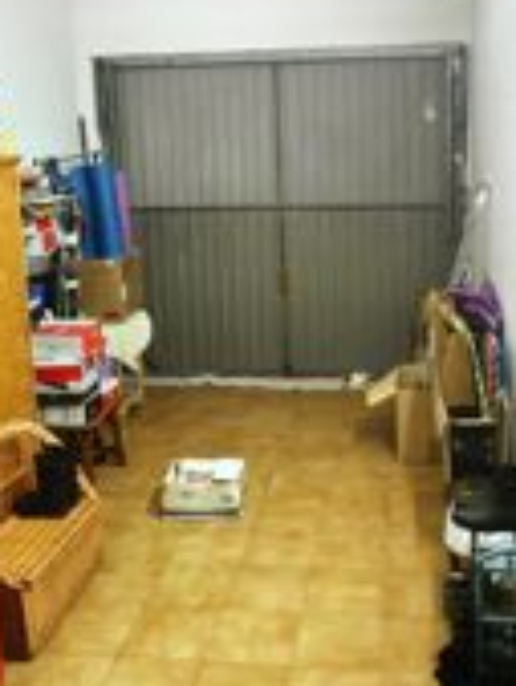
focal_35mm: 41
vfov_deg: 45.2
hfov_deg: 35.1
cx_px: 307
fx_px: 814
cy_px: 244
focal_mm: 1.76
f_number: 2.2
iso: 160
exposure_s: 1/50
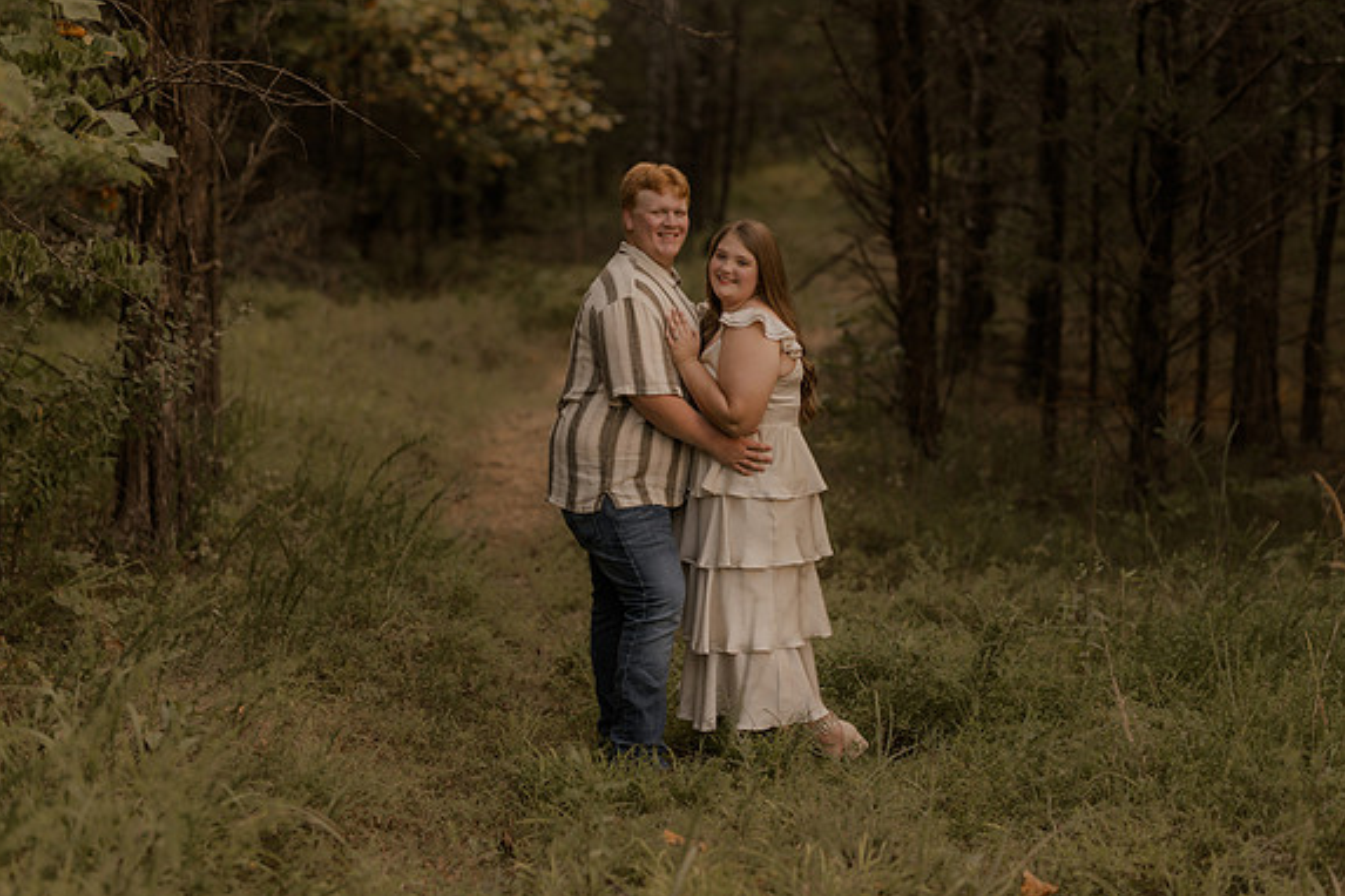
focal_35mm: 86
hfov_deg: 23.6
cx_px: 669
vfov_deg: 15.9
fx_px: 3213
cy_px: 447
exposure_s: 1/125
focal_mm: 85
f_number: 2
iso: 100
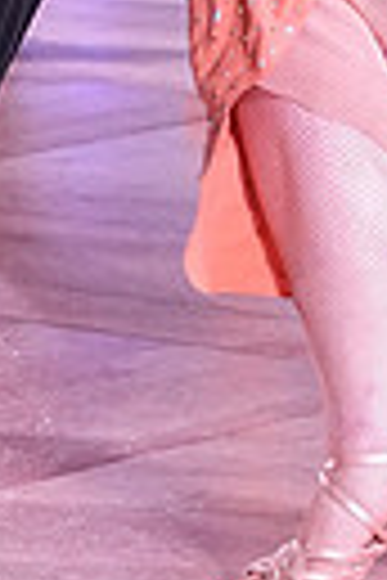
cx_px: 101
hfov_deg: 3.4
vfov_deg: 5.0
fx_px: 6546
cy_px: -643
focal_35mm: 406
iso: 2500
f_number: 5
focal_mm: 60
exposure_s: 1/320
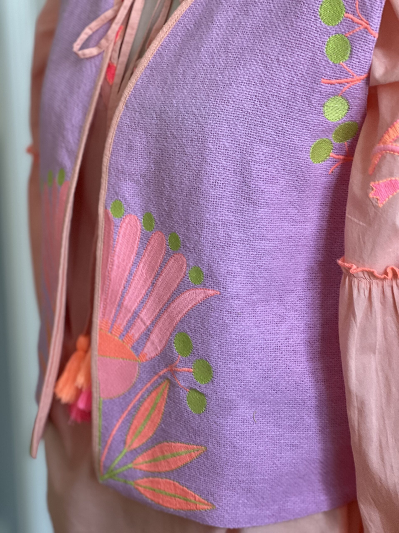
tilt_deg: -17.8
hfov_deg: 19.1
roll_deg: +0.5
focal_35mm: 77
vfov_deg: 25.3
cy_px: 266
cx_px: 200
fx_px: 1183
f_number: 2.8
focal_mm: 9
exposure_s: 1/50
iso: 125
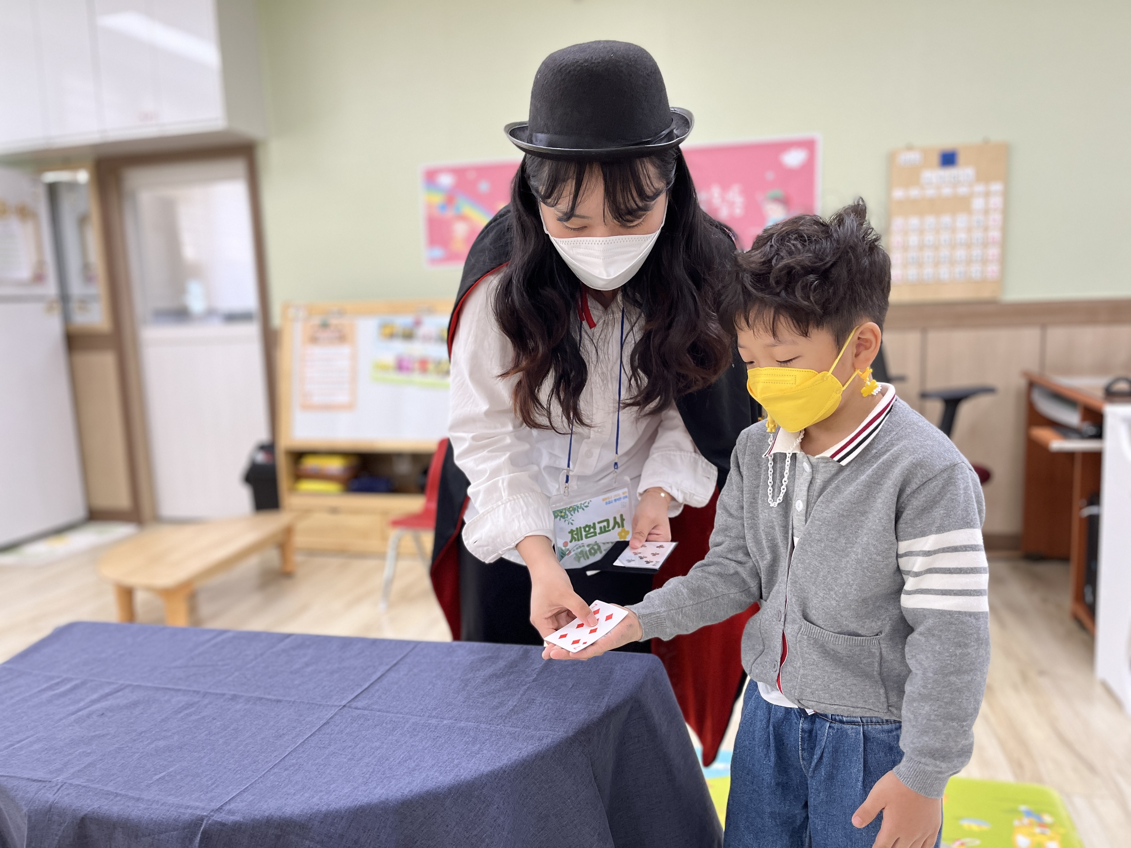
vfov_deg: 53.1
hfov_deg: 67.3
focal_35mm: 26
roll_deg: +1.9
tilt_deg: -7.0
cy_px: 424
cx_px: 566
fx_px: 849
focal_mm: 5.1
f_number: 1.6
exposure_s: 1/120
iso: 125
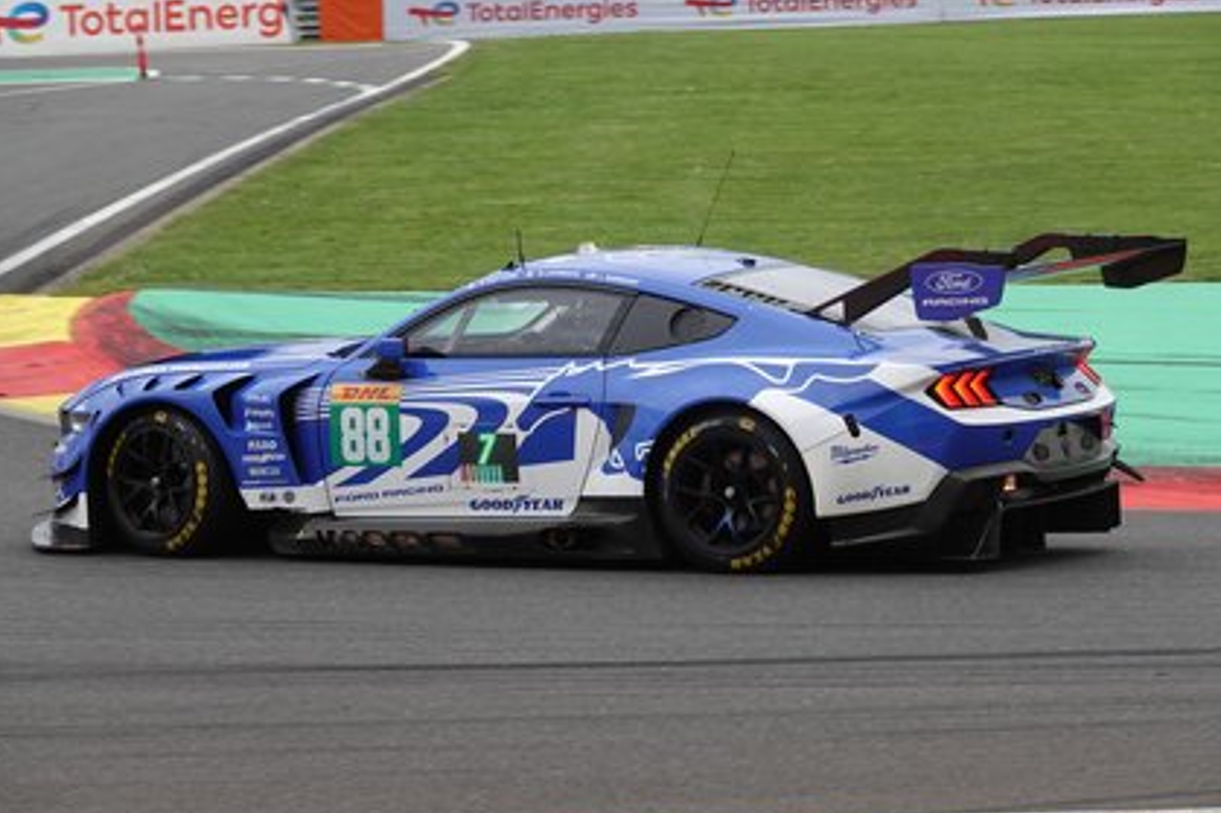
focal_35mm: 145
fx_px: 4916
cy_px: 431
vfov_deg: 9.5
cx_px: 641
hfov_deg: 14.2
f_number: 4
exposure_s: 1/800
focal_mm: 49.51
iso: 160
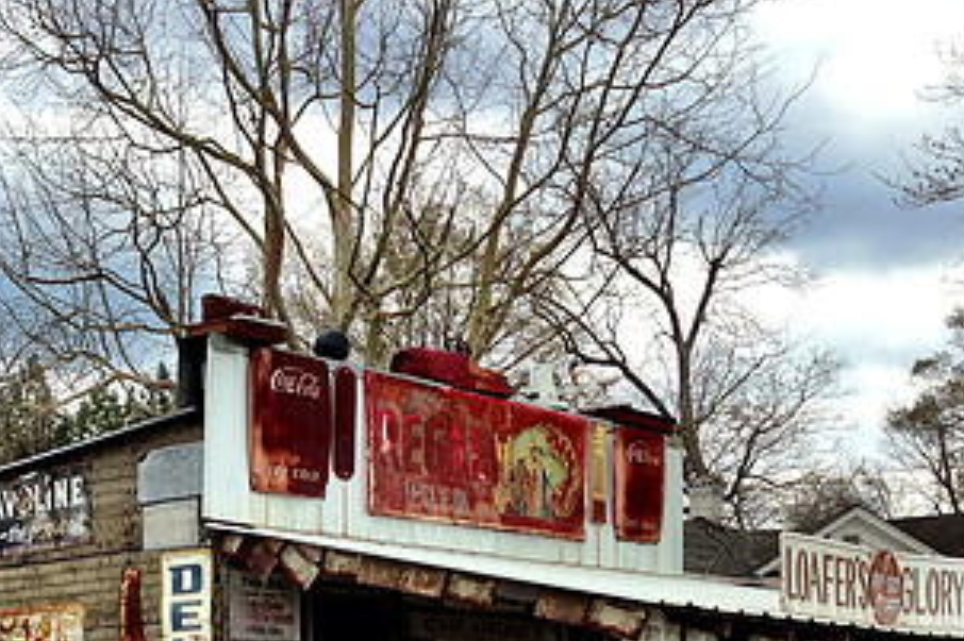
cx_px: 179
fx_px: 1766
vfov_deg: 19.8
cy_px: 674
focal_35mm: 66
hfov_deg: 29.7
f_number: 2.4
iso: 50
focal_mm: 4.13
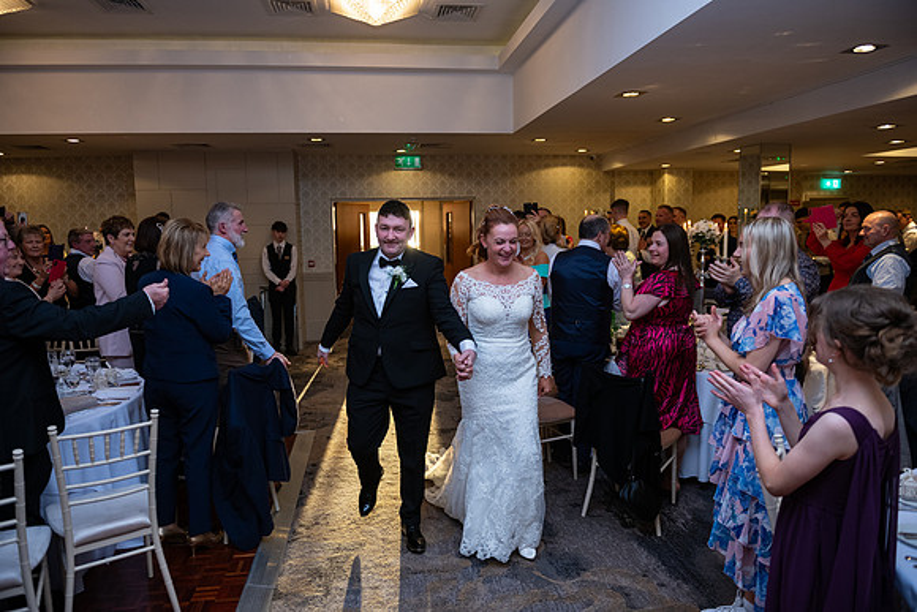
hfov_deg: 73.7
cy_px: 306
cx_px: 458
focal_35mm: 24
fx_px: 611
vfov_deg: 53.2
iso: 800
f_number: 3.5
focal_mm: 24
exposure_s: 1/160
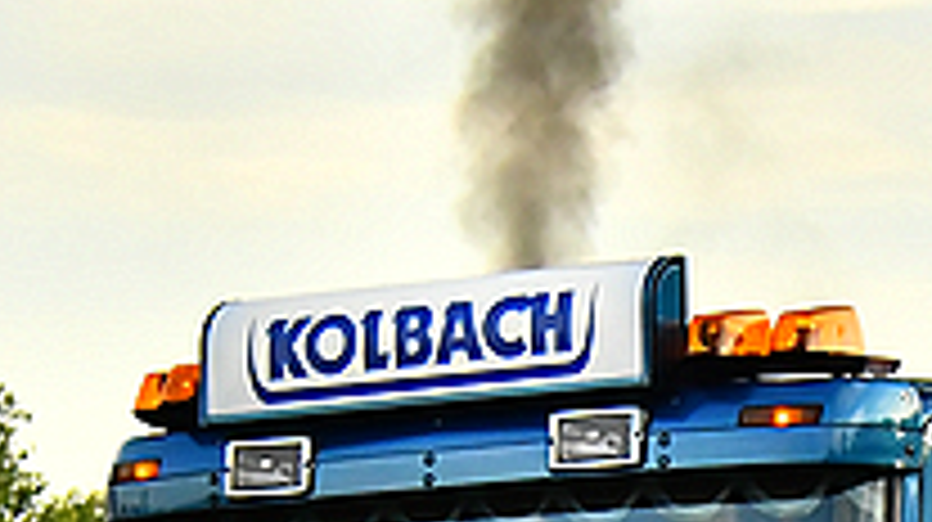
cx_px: 959
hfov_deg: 6.8
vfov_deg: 3.8
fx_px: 7802
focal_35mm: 316
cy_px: 943
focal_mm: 52
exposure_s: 1/3200
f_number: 5.3
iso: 2500
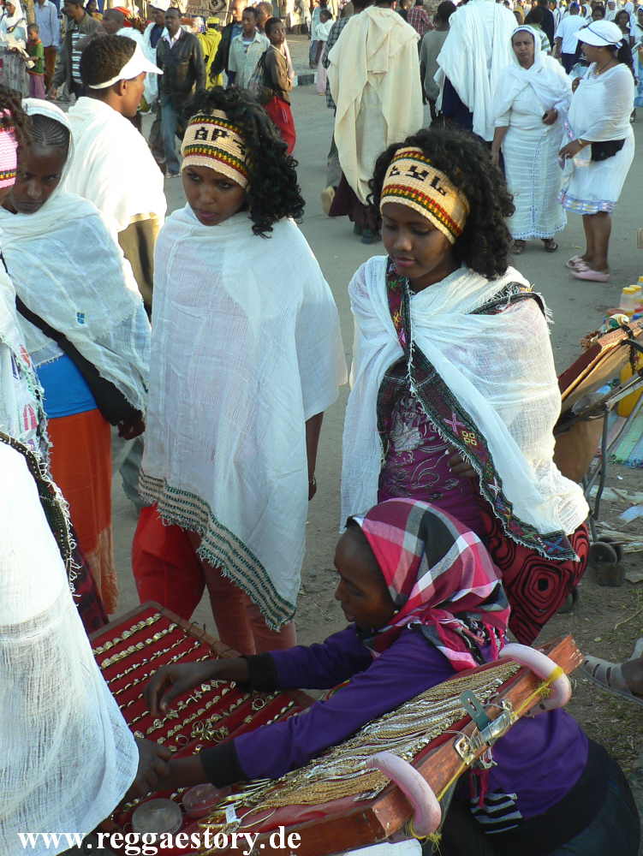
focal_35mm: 35
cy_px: 428
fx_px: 866
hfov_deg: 40.7
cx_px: 322
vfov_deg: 52.6
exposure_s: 1/60
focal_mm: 6
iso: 64
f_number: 2.8
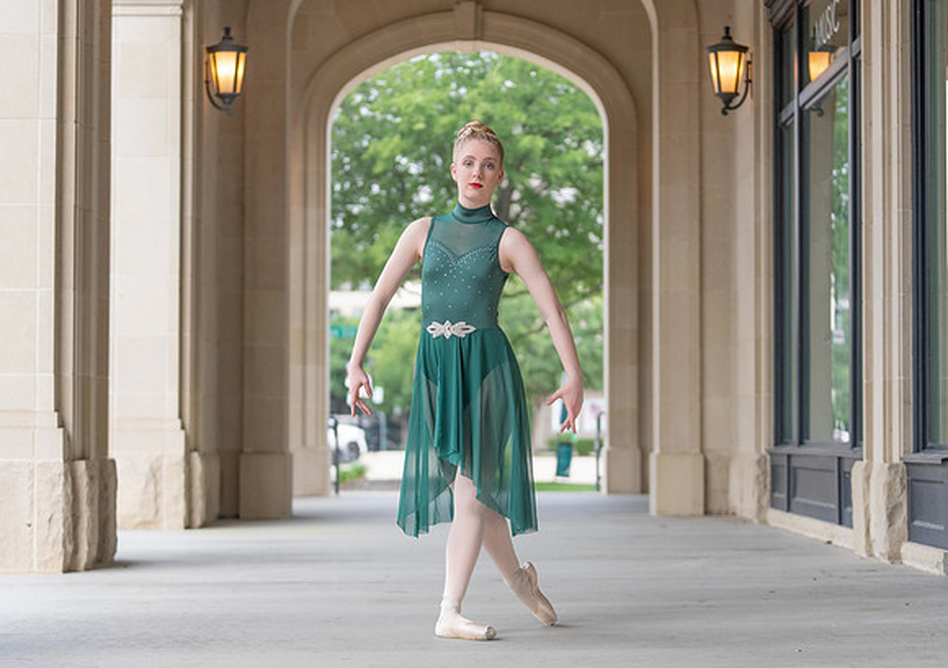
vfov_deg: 18.2
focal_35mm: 78
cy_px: 348
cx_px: 467
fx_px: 2090
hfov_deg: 25.6
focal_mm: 70
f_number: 2.8
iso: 400
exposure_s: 1/320
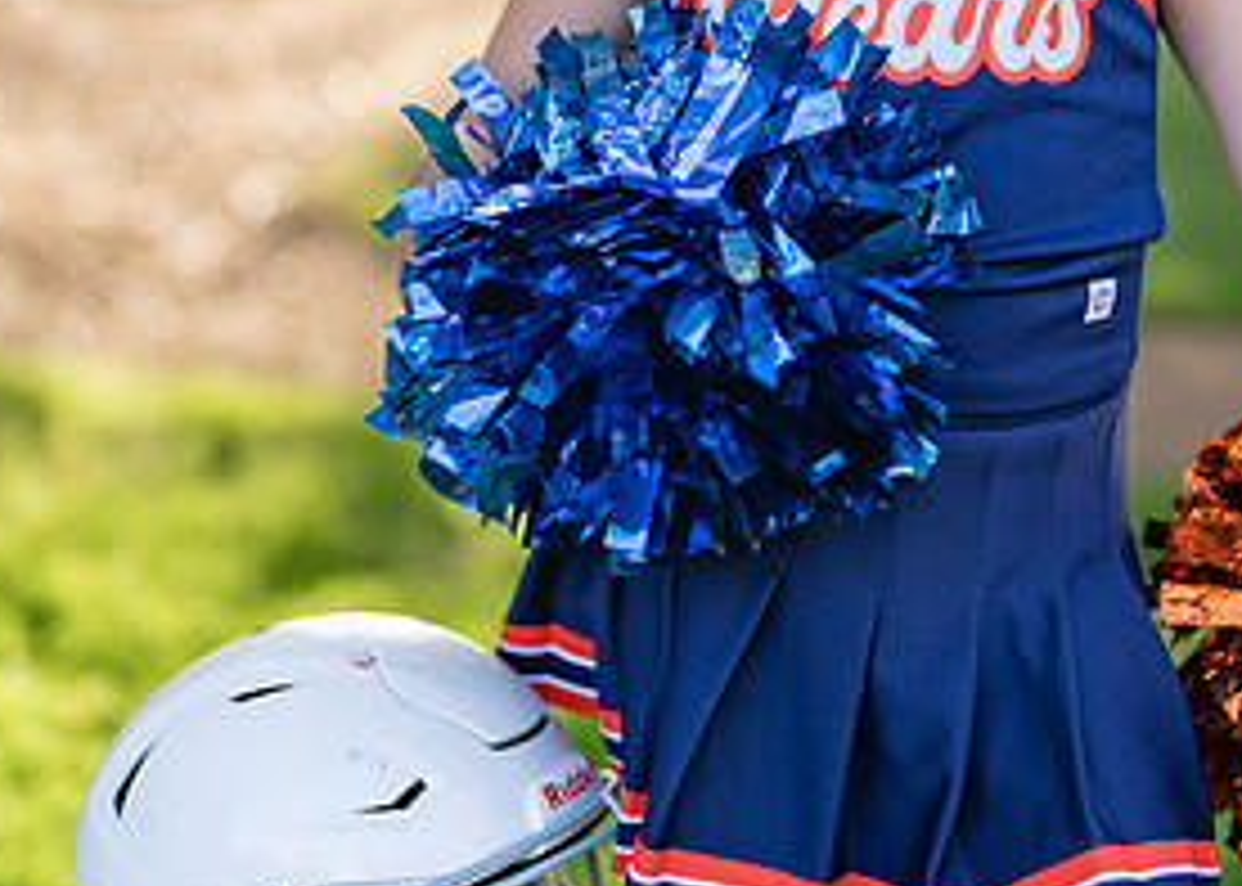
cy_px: 3
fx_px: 3985
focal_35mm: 113
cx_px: 885
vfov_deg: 12.5
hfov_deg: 17.6
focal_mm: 50
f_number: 1.2
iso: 100
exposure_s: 1/1000
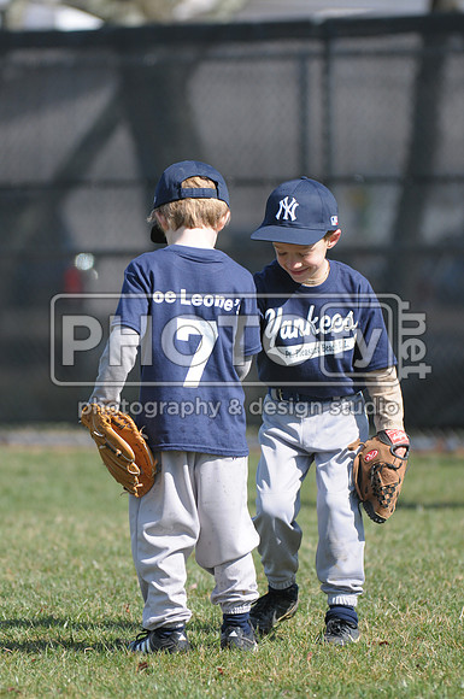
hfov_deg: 4.6
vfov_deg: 6.9
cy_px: 350
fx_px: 5817
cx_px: 232
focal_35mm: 300
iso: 400
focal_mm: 200
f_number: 4
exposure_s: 1/2000
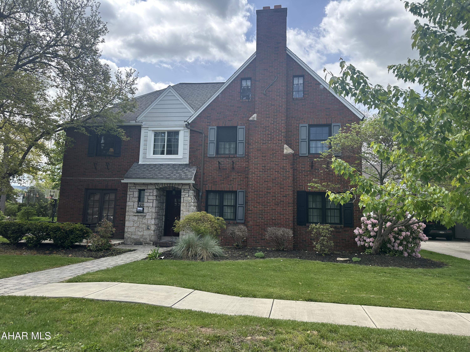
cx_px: 235
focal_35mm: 24
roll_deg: -1.5
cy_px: 176
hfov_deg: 71.6
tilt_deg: +8.3
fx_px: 326
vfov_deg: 56.8
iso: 80
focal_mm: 6.86
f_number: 1.78
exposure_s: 1/1880
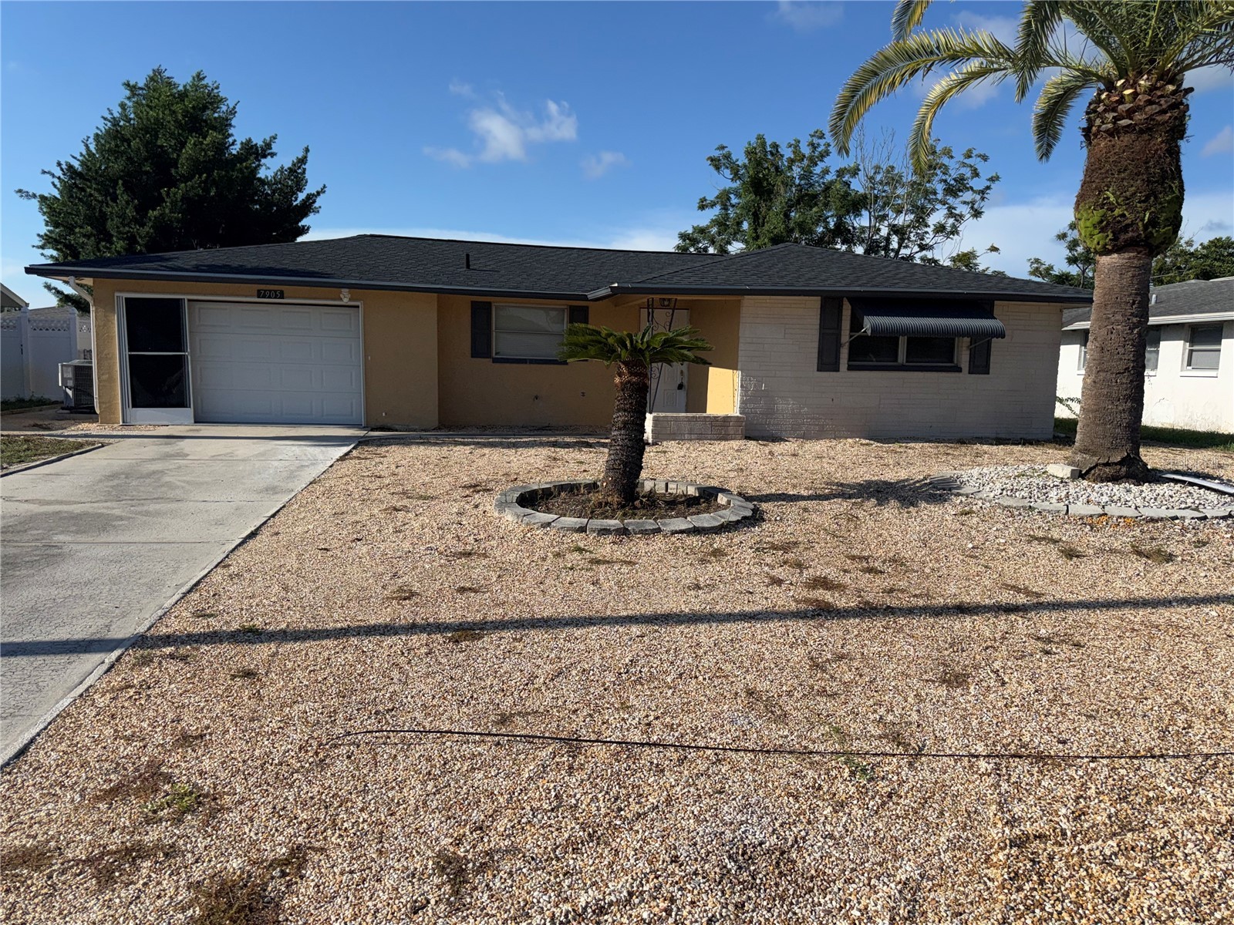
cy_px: 462
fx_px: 856
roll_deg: -1.9
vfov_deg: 56.8
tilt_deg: -7.1
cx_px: 617
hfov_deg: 71.6
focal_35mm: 24
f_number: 1.78
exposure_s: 1/11905
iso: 50
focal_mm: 6.76
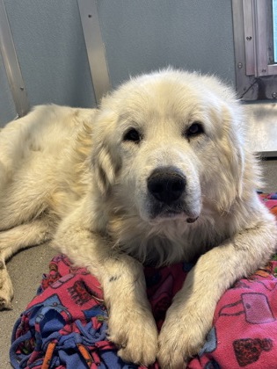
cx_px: 138
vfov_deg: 36.8
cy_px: 184
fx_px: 555
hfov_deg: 28.0
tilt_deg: -27.3
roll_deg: +8.8
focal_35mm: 52
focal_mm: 5.96
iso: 160
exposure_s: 1/55
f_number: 1.6
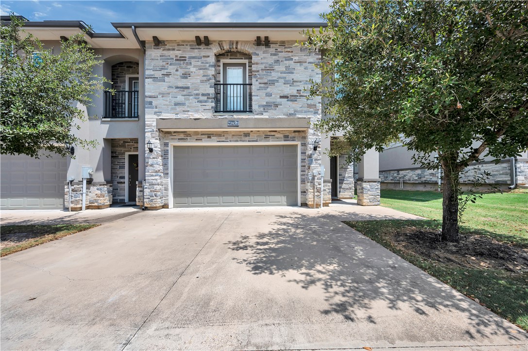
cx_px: 264
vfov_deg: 81.1
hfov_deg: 104.3
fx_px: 205
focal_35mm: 14
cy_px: 176
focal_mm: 14
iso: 640
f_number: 8
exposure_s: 1/2000
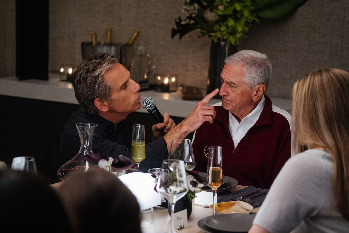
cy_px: 116
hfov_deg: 19.3
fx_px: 1028
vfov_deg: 12.9
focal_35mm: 106
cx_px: 174
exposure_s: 1/125
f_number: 4
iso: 5000
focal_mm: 106
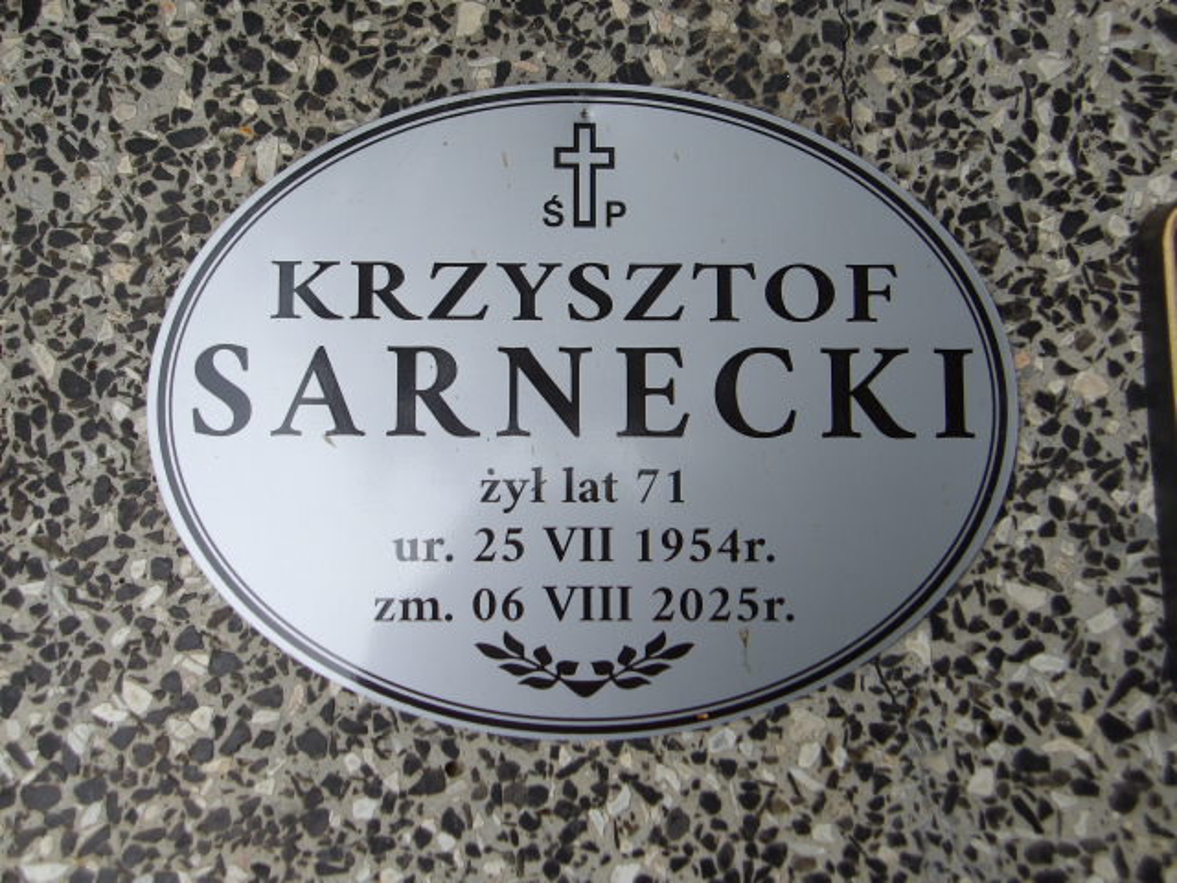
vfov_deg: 34.3
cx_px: 588
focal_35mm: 42
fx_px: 1428
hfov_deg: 44.8
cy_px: 442
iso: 100
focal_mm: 7.6
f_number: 3.7
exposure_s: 1/152
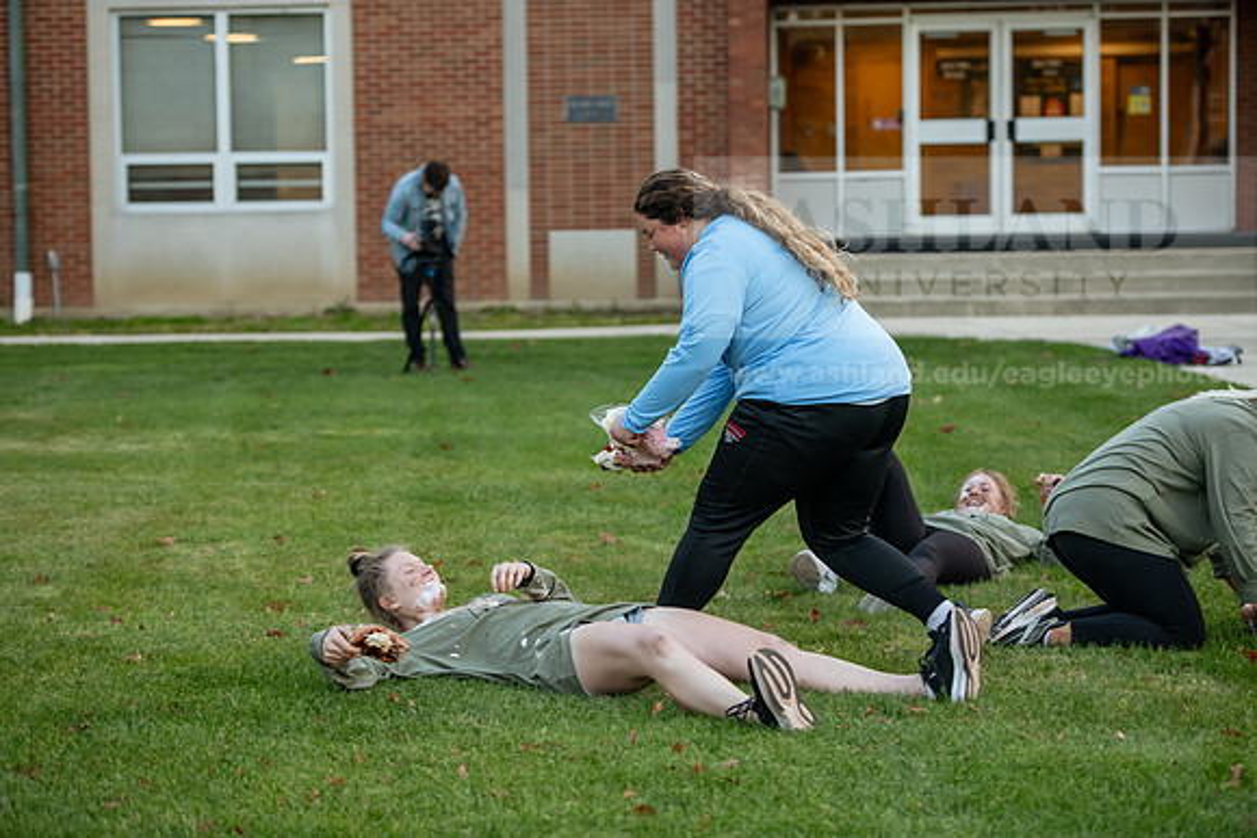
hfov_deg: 21.5
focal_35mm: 95
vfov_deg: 14.4
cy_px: 419
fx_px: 3318
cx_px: 628
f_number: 3.2
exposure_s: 1/500
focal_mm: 95
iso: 1000
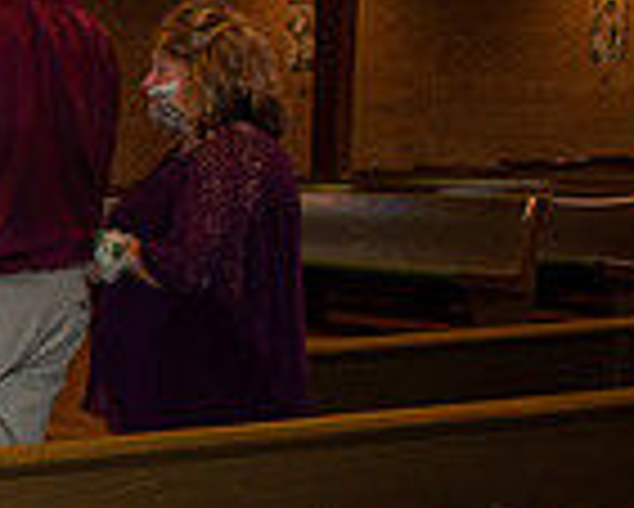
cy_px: 472
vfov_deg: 15.2
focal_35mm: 100
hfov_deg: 15.9
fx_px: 1878
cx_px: -549
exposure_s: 1/125
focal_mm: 26
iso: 1250
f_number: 5
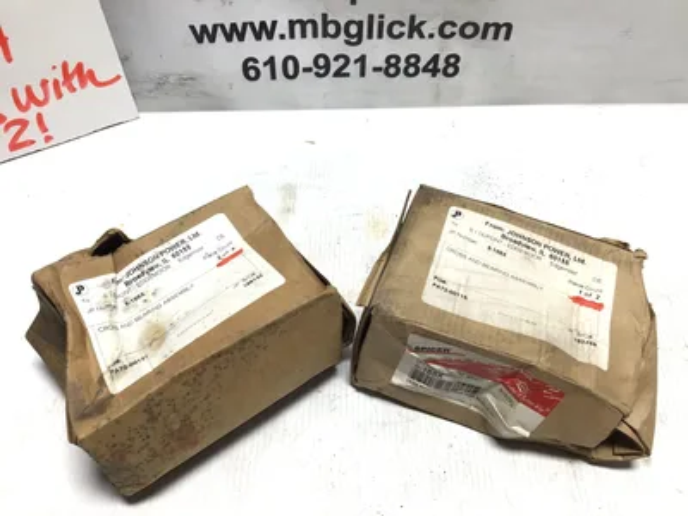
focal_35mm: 31
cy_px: 258
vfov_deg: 45.4
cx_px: 344
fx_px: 616
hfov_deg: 58.4
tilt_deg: -49.6
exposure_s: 1/120
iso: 32
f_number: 2.4
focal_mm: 3.3
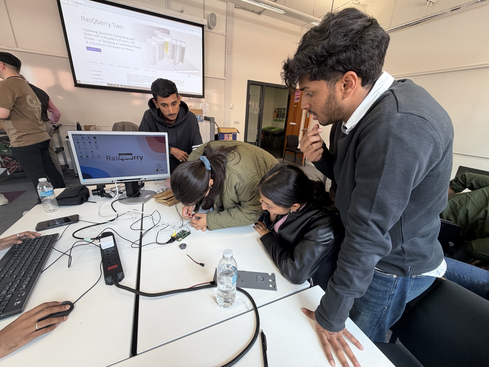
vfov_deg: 85.7
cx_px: 244
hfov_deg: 102.1
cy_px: 184
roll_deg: -3.4
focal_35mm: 14
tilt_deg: -20.3
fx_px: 198
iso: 100
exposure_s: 1/75
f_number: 2.2
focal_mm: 2.22
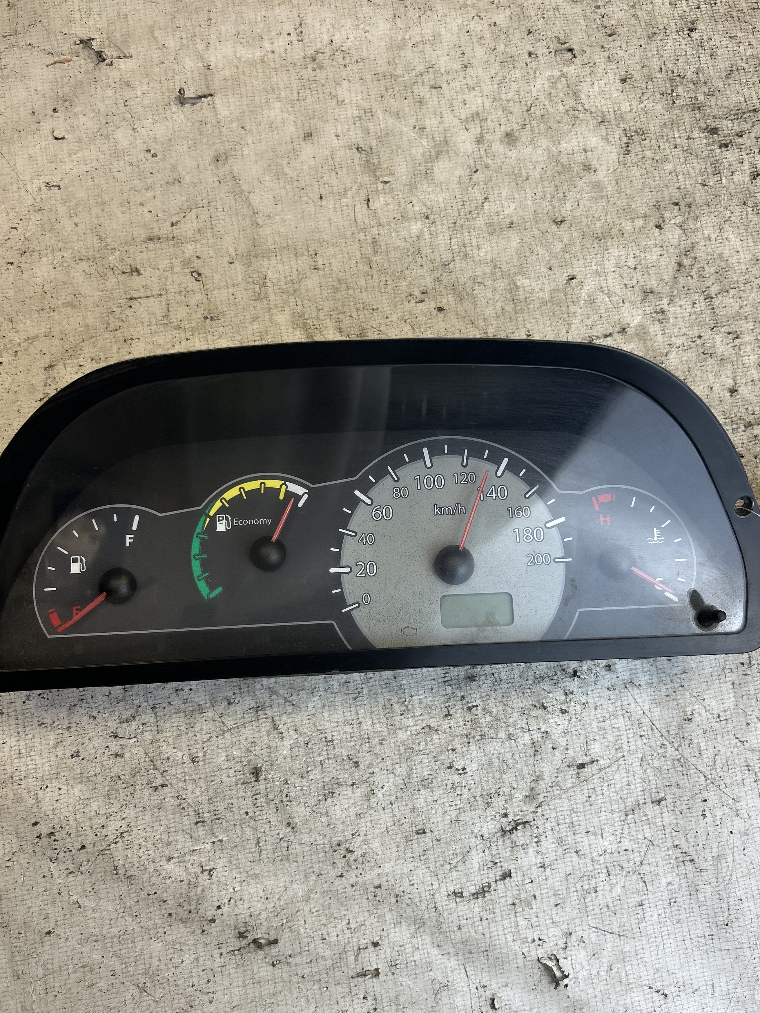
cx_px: 382
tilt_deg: -80.6
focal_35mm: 30
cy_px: 526
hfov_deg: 46.8
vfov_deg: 59.9
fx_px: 878
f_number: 1.5
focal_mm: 5.7
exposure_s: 1/303
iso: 50
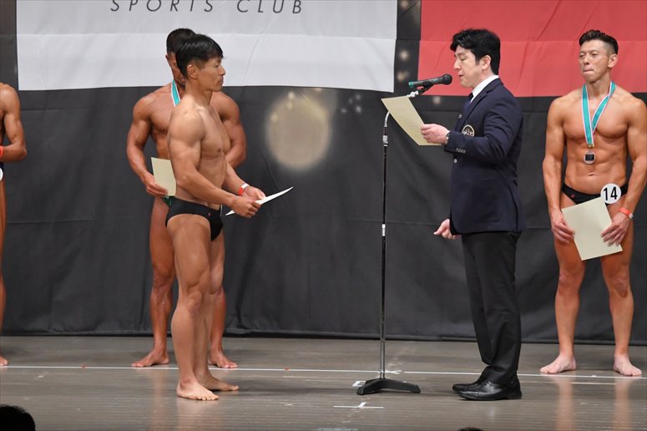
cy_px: 216
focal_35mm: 202
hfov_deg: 10.2
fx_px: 3629
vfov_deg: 6.8
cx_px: 324
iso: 5000
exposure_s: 1/400
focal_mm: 135
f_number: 5.6
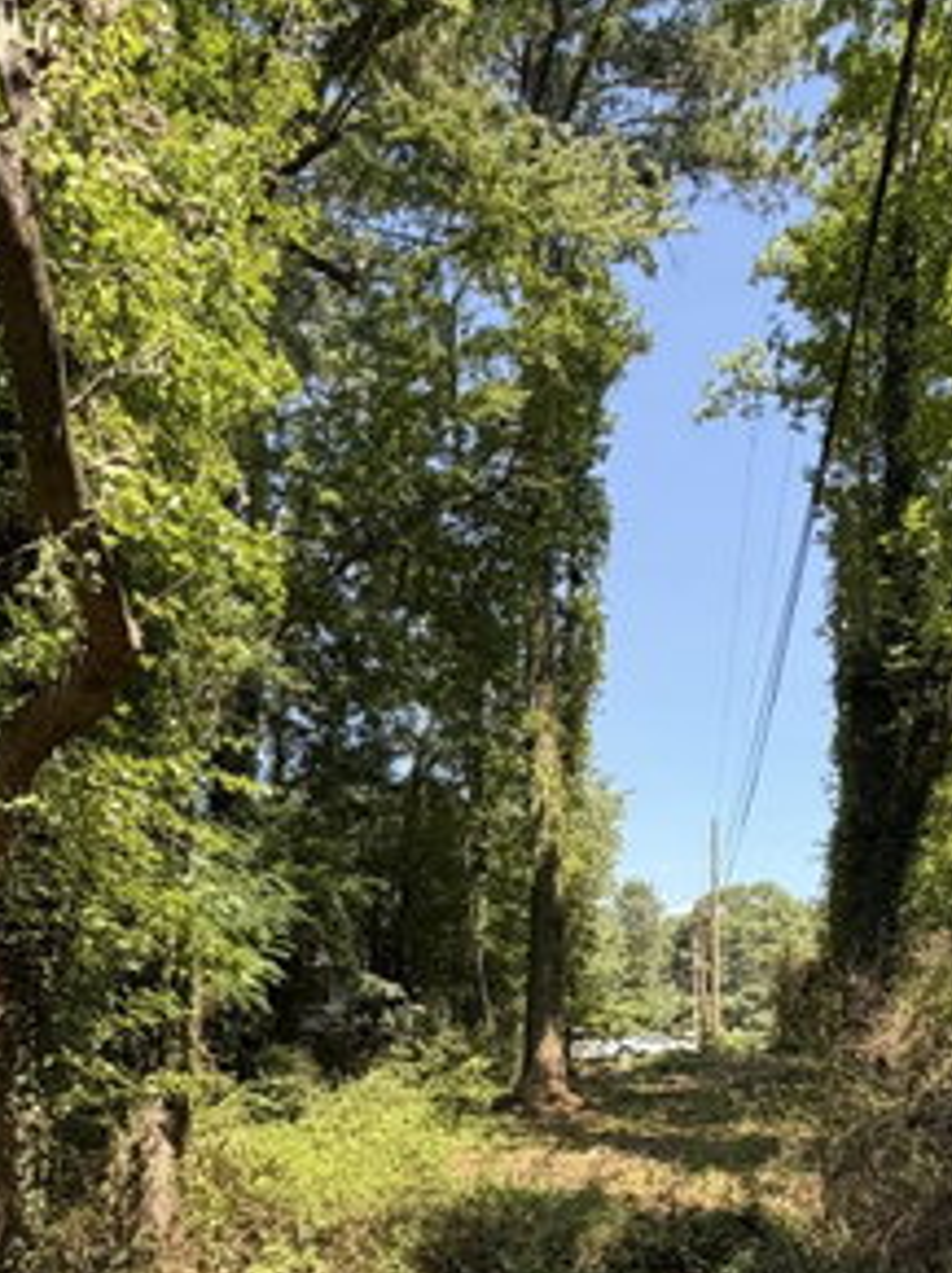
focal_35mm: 33
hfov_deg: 42.9
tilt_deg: +6.6
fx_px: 1212
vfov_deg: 51.8
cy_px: 1025
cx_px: 461
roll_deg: +1.0
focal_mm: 2.22
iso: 64
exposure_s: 1/468
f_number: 2.2
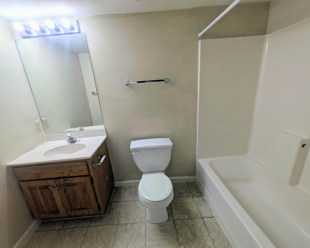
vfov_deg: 84.0
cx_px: 150
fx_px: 138
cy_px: 127
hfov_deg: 96.8
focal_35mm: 15
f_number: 2.2
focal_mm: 1.83
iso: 46
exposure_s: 1/137
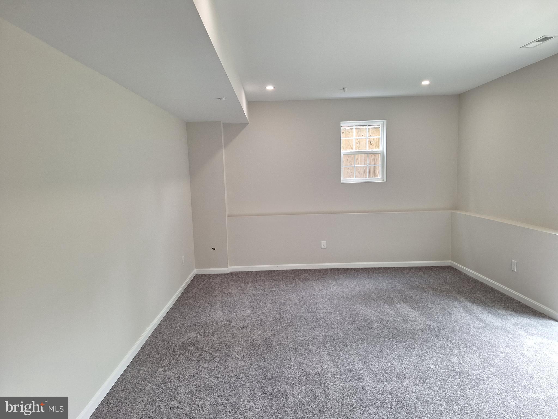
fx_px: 371
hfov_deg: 73.9
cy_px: 210
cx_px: 279
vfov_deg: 58.9
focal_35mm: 23
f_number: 1.8
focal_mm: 5.54
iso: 64
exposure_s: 1/60
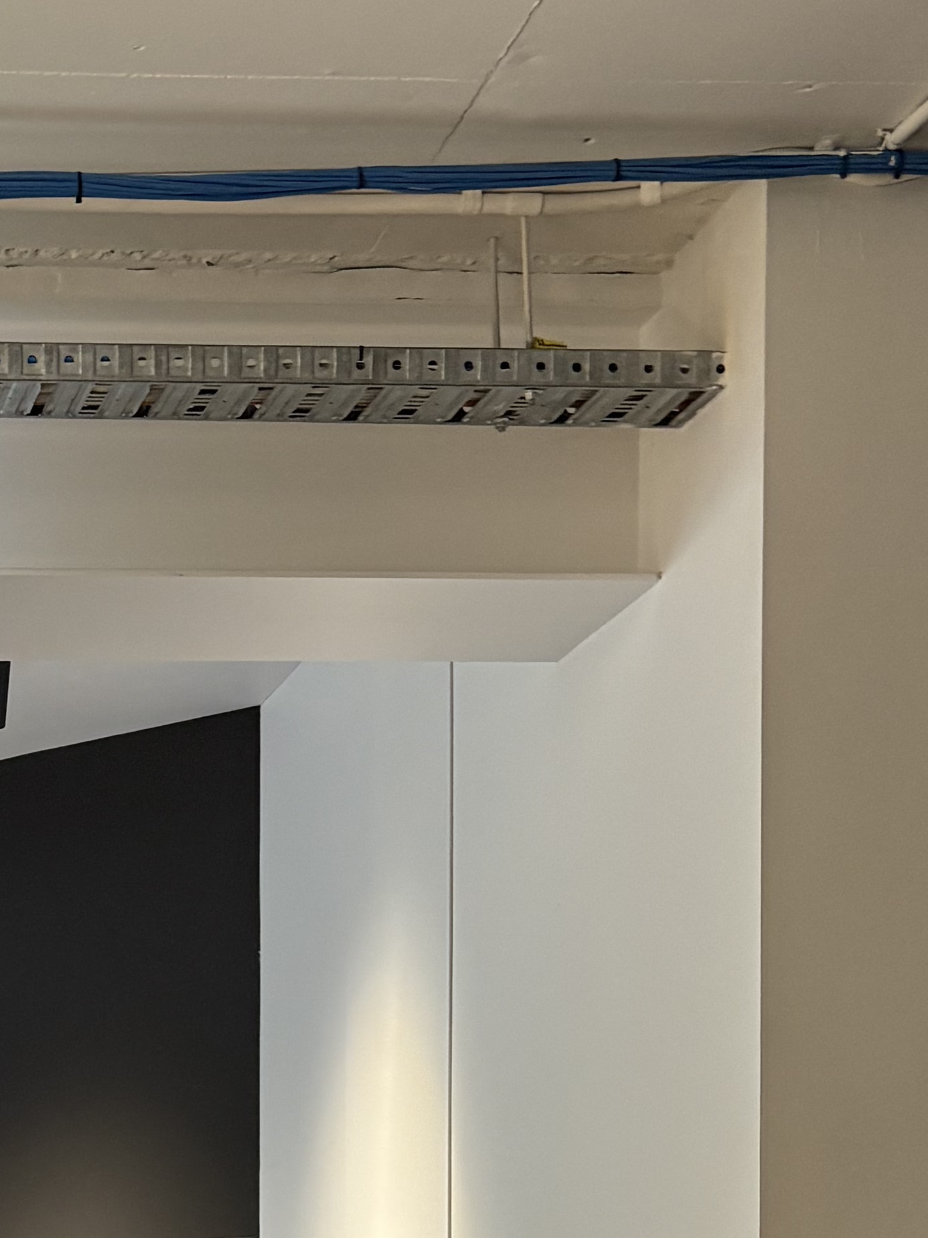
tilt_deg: -0.8
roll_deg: +0.9
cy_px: 1516
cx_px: -179
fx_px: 2860
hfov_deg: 17.6
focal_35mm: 80
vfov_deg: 22.4
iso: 160
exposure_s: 1/50
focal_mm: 5.96
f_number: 1.6
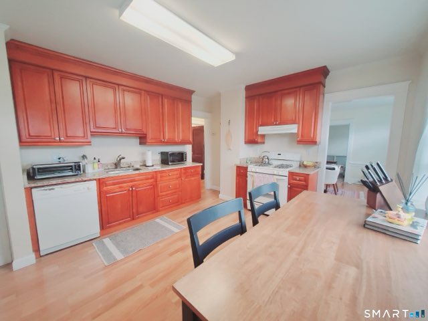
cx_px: 214
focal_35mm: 13
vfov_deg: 89.9
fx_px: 161
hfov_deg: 106.2
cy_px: 160
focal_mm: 1.8
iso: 250
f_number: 2.2
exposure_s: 1/60
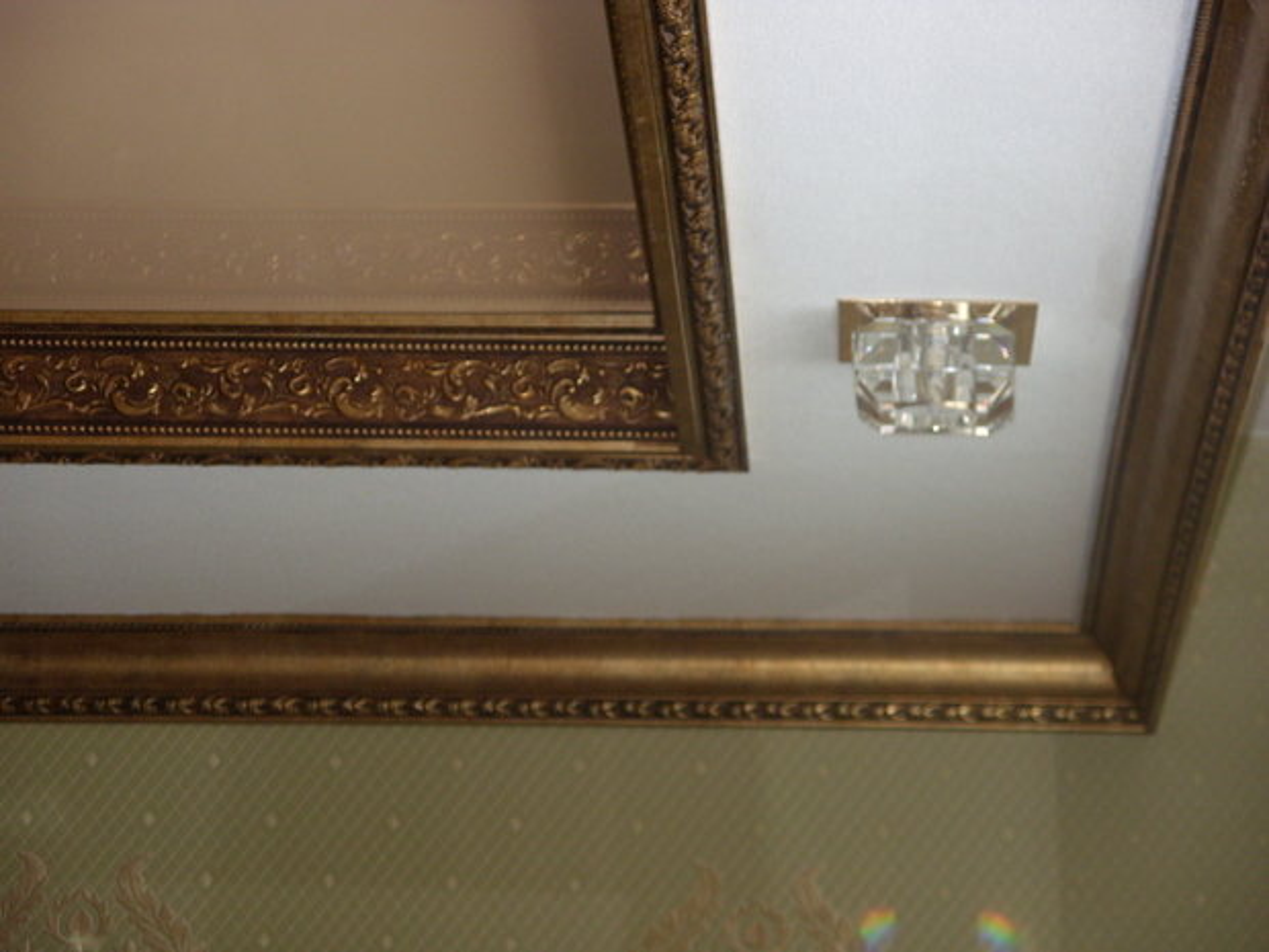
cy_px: 476
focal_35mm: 128
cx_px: 634
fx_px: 4692
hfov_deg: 15.4
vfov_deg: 11.6
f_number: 3.9
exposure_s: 1/148
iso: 200
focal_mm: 21.3
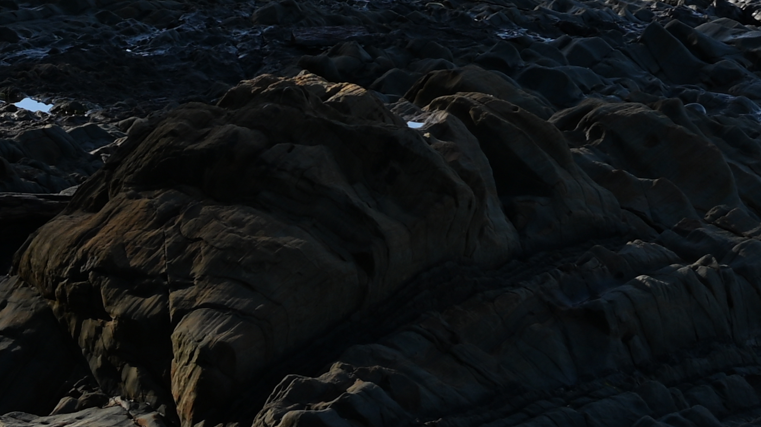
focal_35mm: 226
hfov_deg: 9.5
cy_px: -646
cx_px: 136
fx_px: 4560
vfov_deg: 5.2
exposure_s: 1/250
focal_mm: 50
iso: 100
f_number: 8
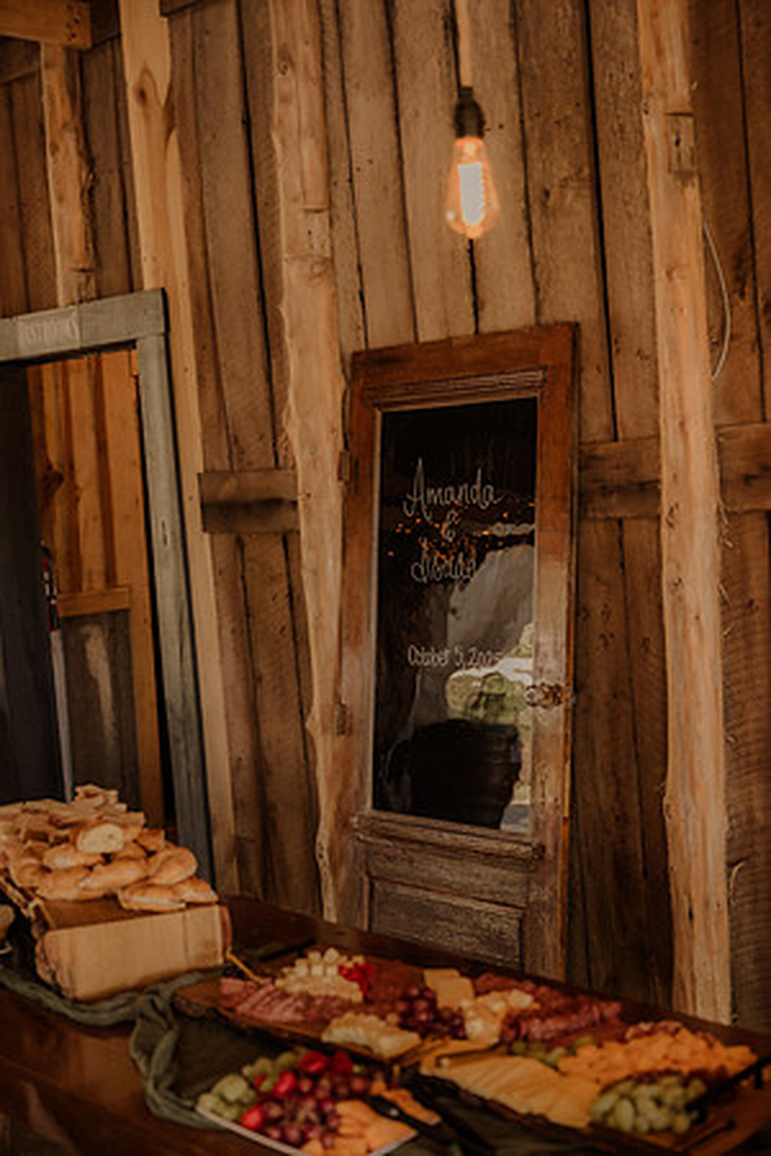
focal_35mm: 44
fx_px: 1413
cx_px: 386
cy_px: 578
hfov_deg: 30.5
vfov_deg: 44.5
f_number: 2.8
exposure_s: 1/125
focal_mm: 44
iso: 640
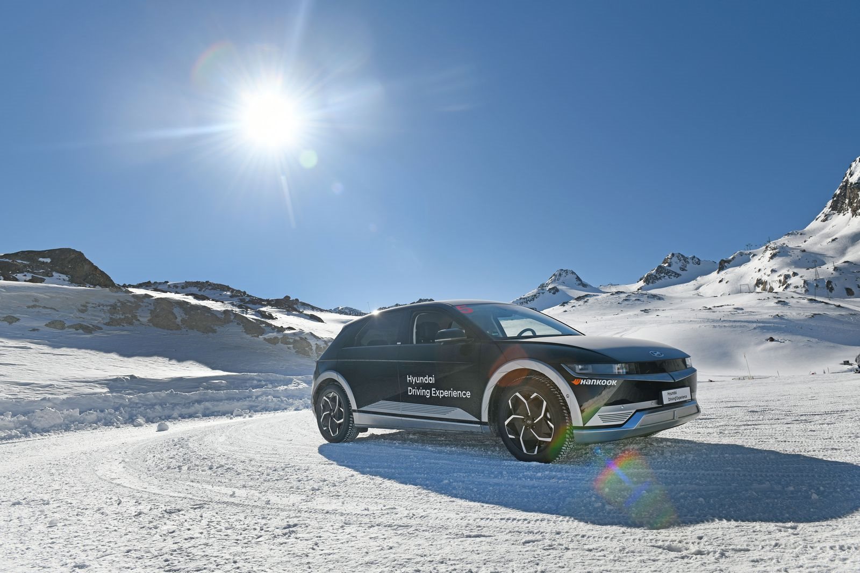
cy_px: 286
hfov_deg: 73.7
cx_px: 430
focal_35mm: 24
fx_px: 573
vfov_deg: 53.1
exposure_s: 1/320
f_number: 8
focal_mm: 24
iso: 100
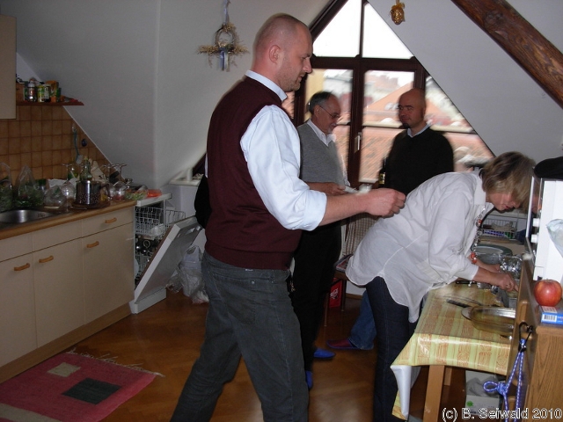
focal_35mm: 38
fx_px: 618
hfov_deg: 49.0
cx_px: 282
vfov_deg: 37.7
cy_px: 211
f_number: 2.9
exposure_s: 1/33.9
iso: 118
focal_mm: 6.3
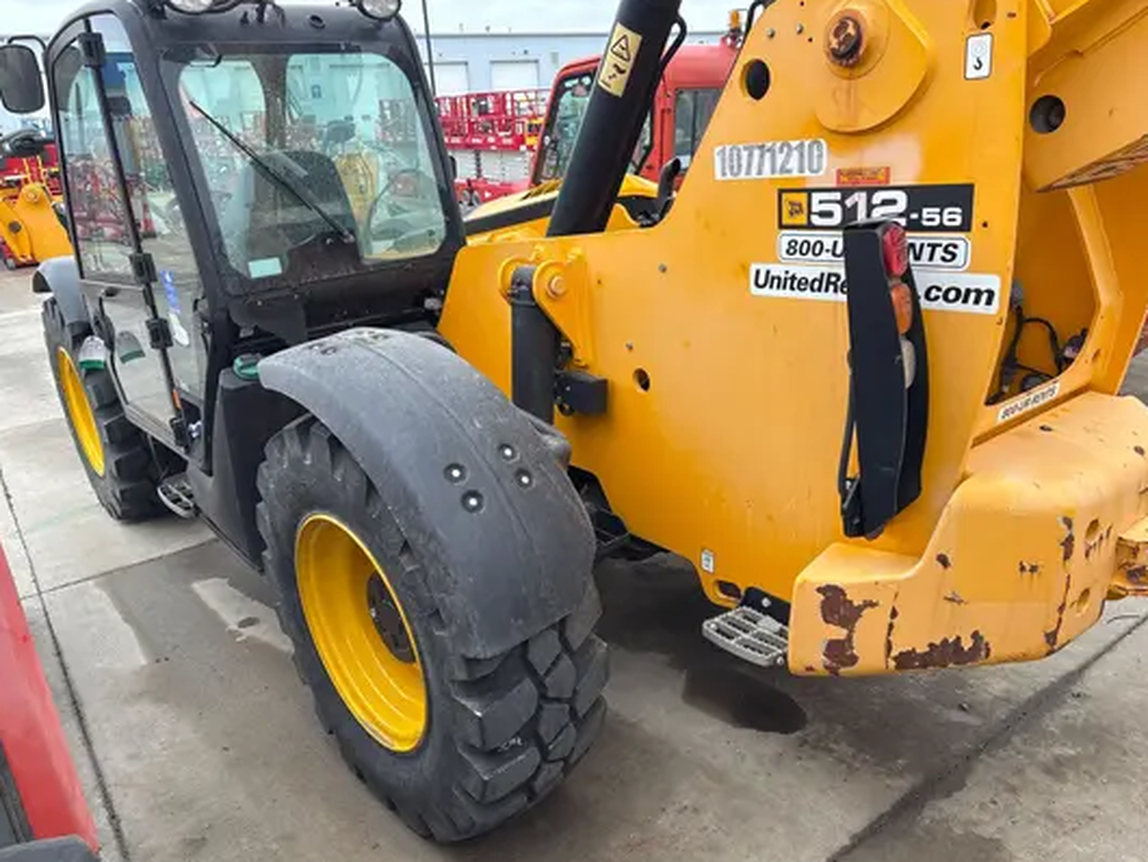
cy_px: 441
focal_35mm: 27
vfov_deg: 51.4
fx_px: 896
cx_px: 578
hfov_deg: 65.3
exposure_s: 1/238
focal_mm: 5.96
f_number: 1.6
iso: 40
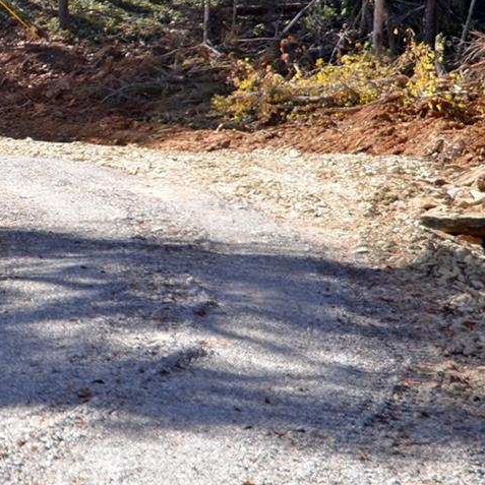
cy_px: 167
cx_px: -132
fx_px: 2077
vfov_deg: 13.3
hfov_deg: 12.9
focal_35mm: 131
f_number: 4.5
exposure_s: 1/250
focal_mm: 24
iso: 100
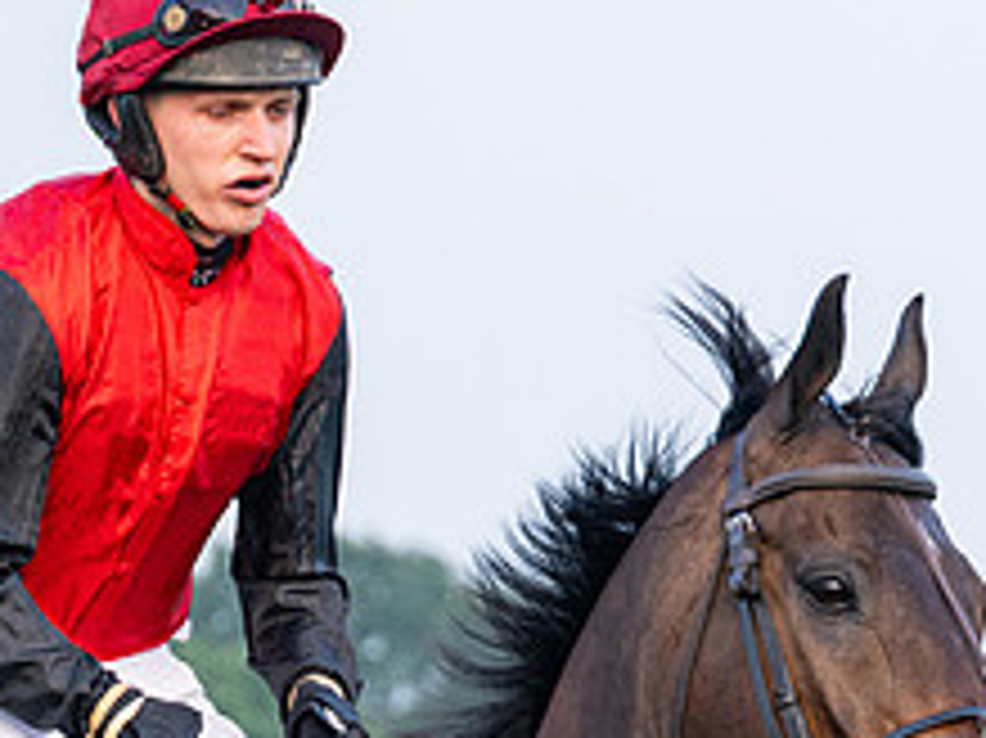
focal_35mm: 364
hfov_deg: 5.4
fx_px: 10362
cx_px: 668
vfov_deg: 4.1
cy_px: 752
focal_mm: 98
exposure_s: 1/640
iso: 400
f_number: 4
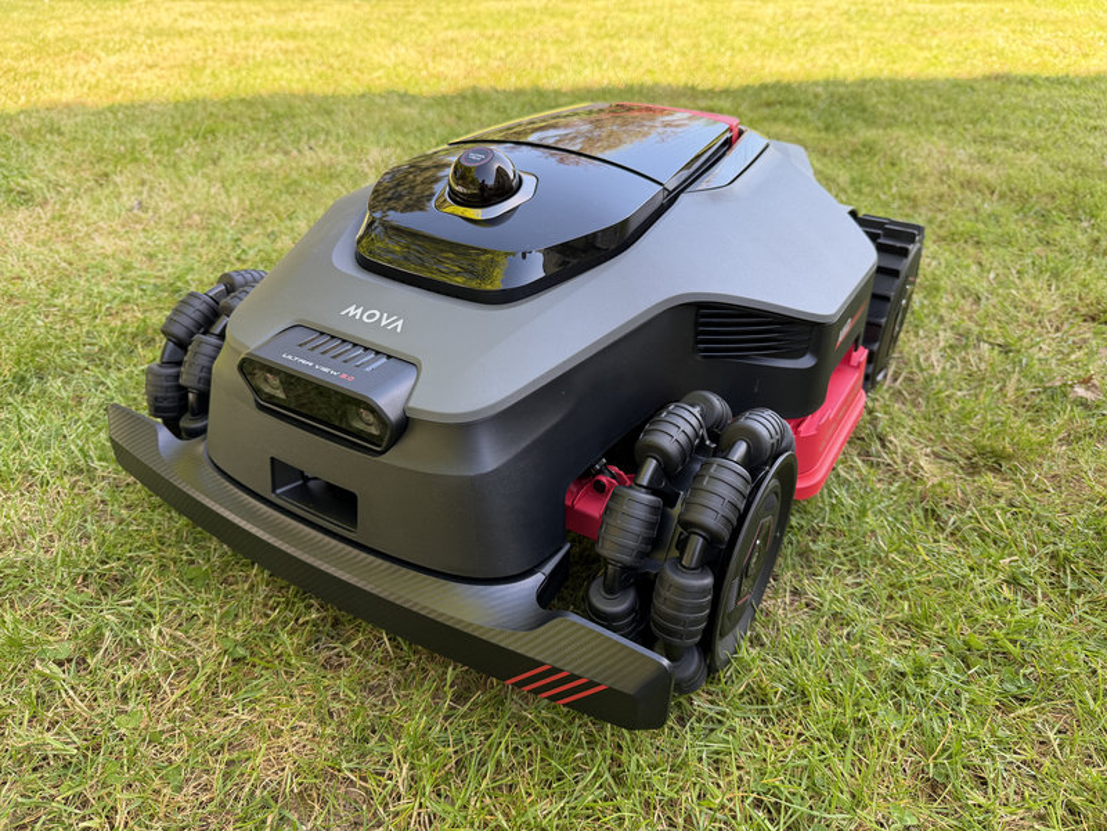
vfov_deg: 56.8
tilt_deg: -32.1
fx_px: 768
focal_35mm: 24
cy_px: 416
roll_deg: +0.5
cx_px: 554
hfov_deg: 71.6
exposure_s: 1/374
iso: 100
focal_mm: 6.76
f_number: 1.78
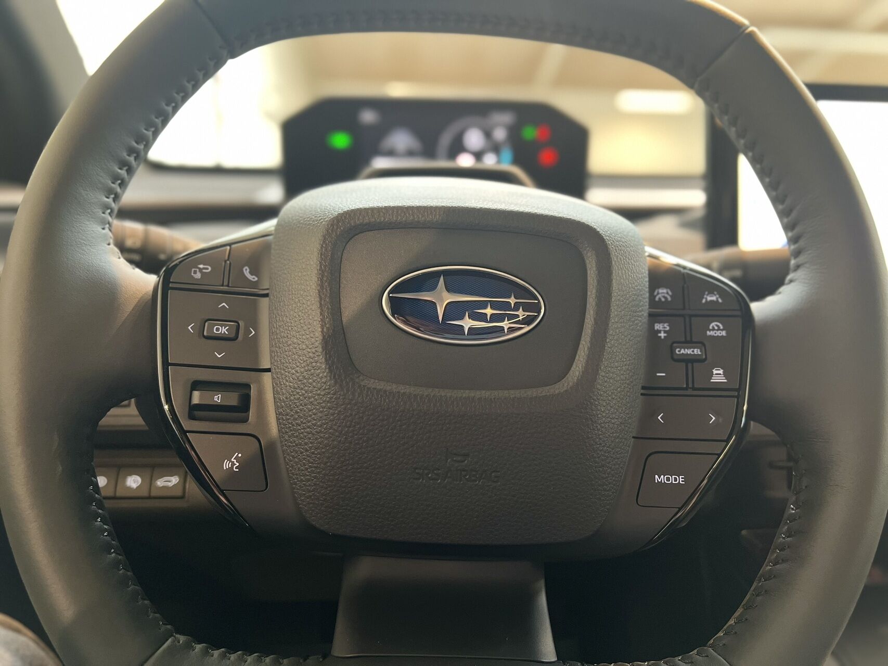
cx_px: 444
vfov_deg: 53.1
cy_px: 333
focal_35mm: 26
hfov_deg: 67.3
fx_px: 667
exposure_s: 1/50
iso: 250
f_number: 1.5
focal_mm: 5.7
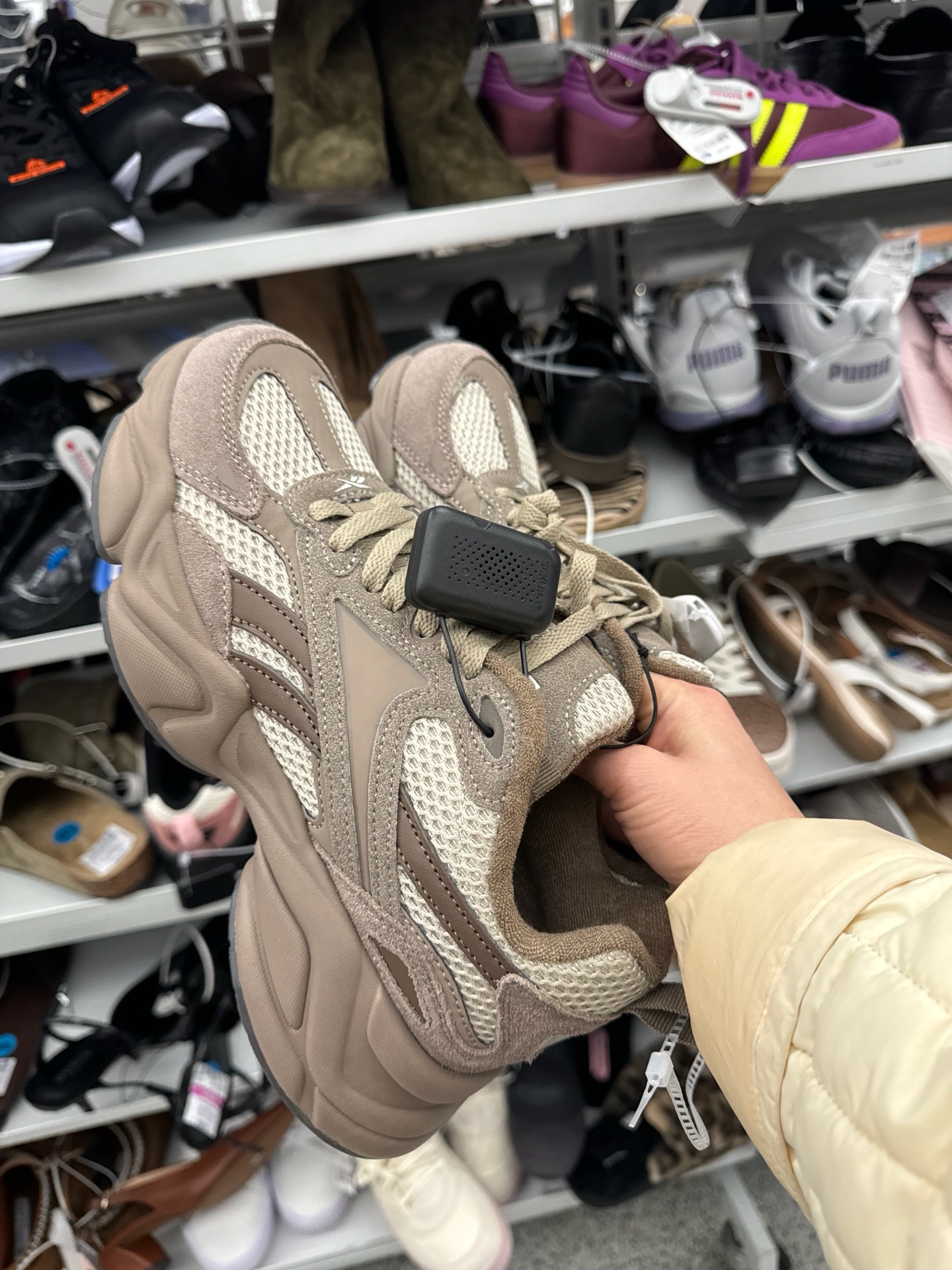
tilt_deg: -22.3
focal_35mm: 24
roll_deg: +8.6
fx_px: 880
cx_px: 476
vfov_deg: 71.6
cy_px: 635
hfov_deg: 56.8
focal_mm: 6.76
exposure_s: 1/120
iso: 200
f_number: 1.78
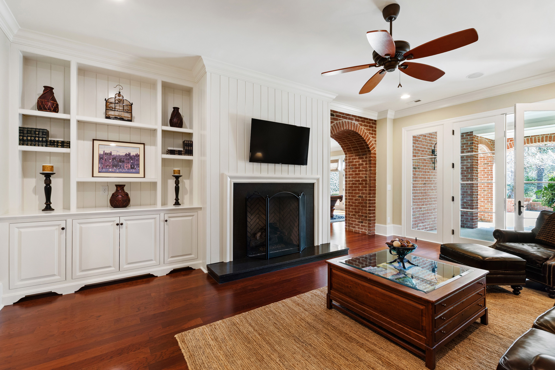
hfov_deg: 100.4
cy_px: 185
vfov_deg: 77.3
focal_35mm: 15
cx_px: 278
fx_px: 231
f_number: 8
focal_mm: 10
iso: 100
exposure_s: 1.6
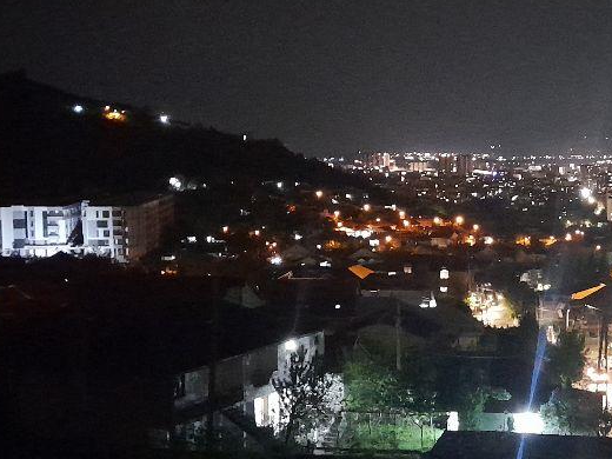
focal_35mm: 60
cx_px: 597
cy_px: 273
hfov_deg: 30.2
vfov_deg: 24.4
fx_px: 1061
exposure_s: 1/10
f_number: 1.8
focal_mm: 3.98
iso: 3200
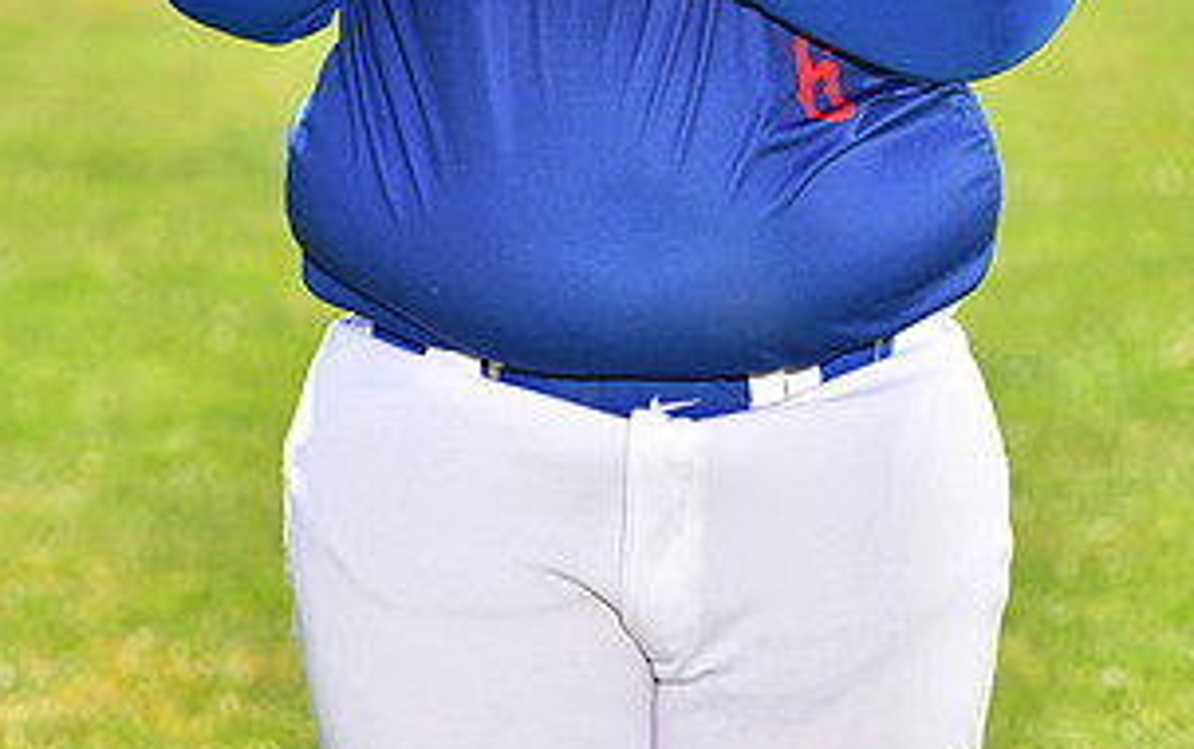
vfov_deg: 5.8
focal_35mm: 226
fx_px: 7361
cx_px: 759
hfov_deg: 9.3
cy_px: -355
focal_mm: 116
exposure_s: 1/200
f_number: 5
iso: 80
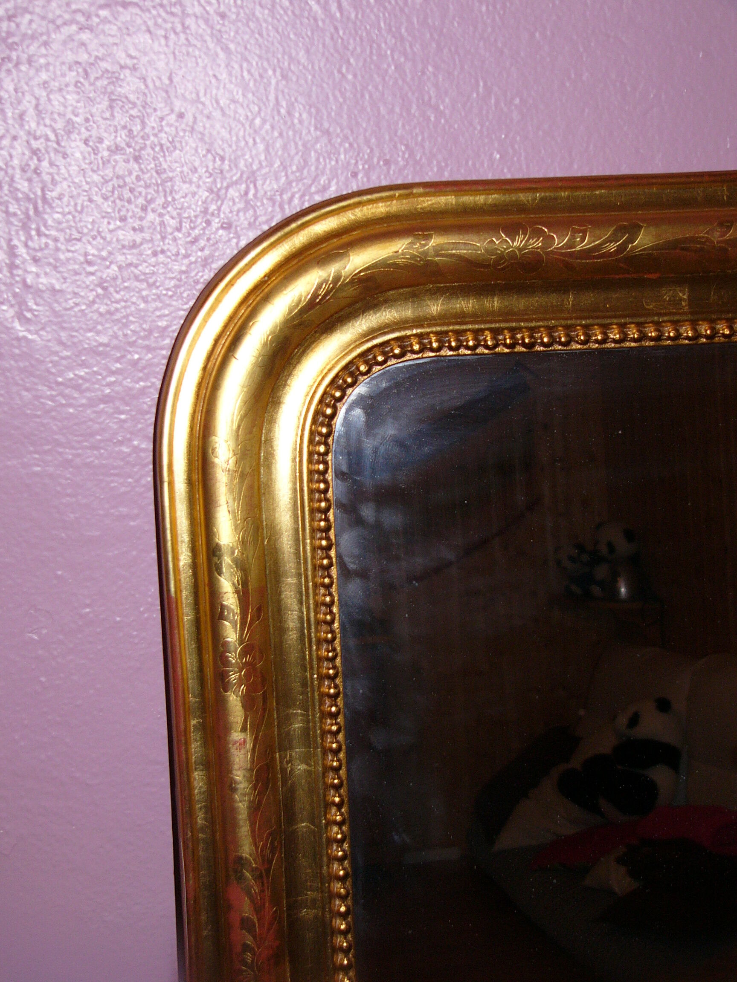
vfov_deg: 33.8
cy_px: 491
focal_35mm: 57
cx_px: 368
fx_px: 1618
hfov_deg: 25.7
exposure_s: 1/60
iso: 100
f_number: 2.8
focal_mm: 9.5
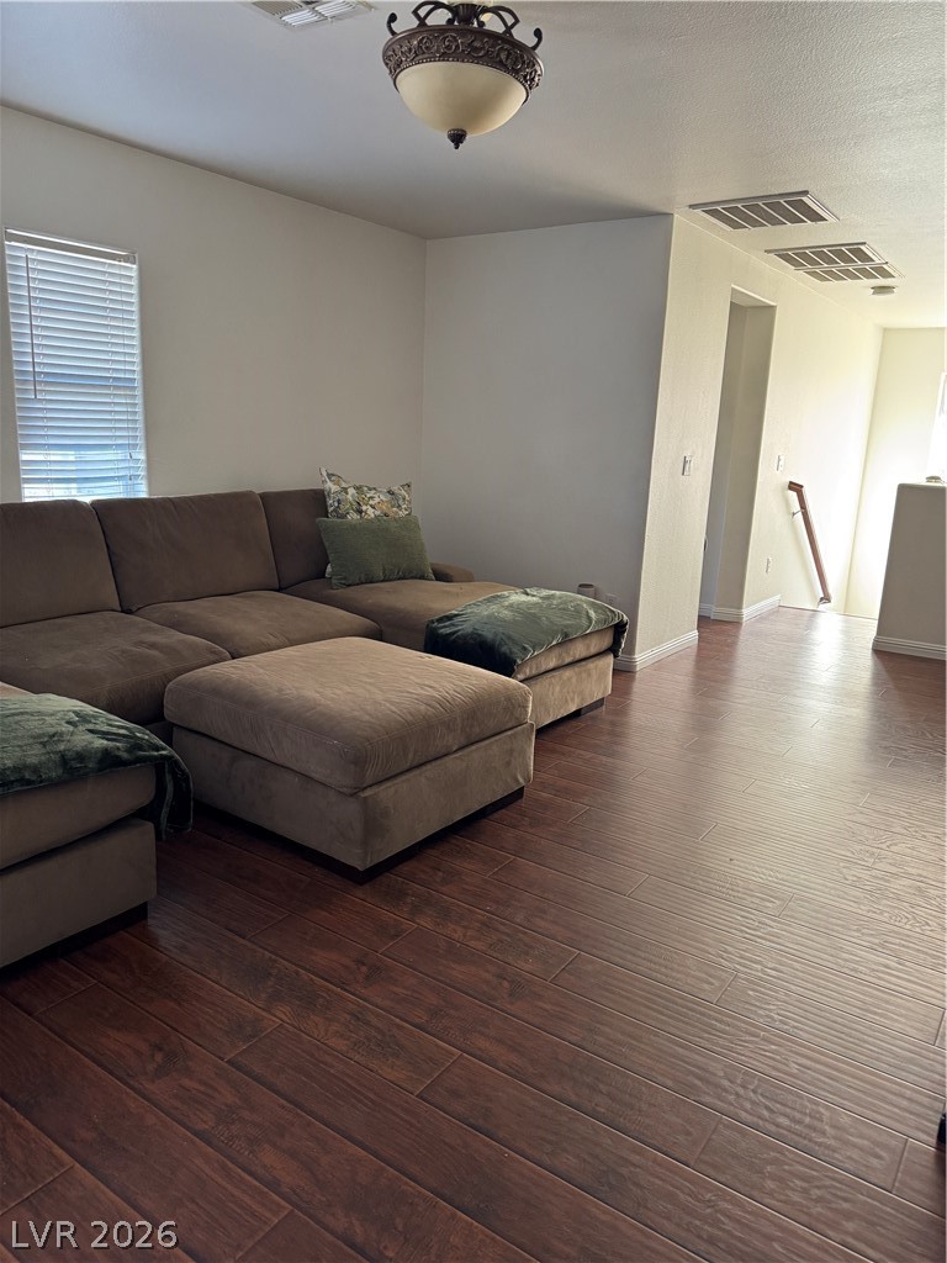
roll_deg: -1.7
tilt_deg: -12.8
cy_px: 632
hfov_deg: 56.8
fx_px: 875
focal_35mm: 24
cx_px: 474
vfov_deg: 71.6
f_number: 1.78
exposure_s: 1/60
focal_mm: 6.76
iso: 320
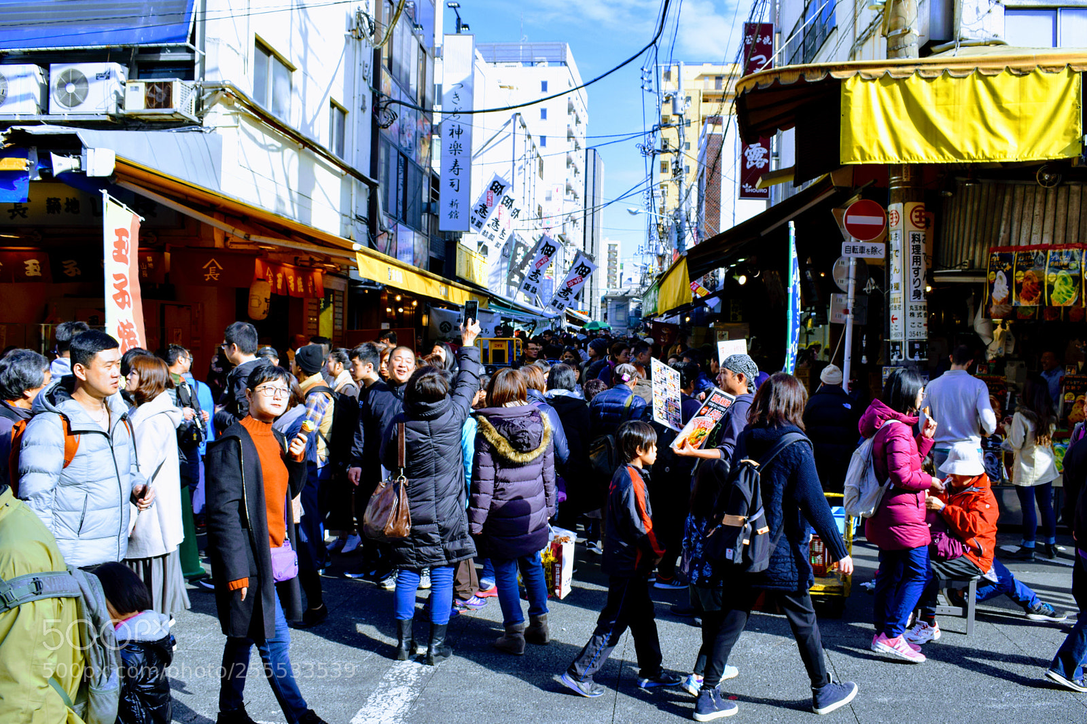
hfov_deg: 57.2
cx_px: 544
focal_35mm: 33
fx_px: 996
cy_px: 362
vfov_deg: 40.0
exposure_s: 1/250
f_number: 8
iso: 200
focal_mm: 22
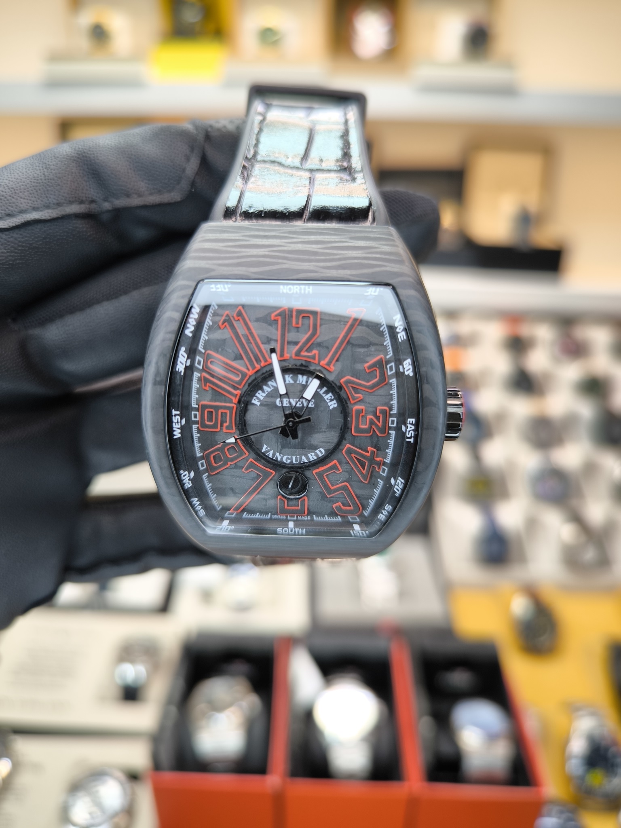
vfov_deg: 71.6
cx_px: 310
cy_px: 414
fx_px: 574
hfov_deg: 56.8
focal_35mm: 24
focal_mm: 6.92
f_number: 1.9
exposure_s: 1/83.4
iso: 64
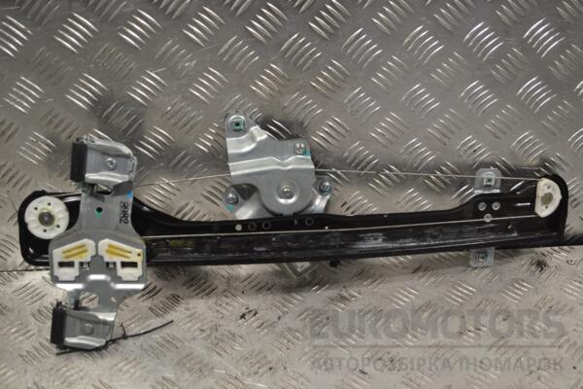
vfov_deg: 25.8
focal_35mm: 52
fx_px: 850
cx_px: 292
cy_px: 194
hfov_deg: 37.9
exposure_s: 1/100
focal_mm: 35
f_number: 5
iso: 400
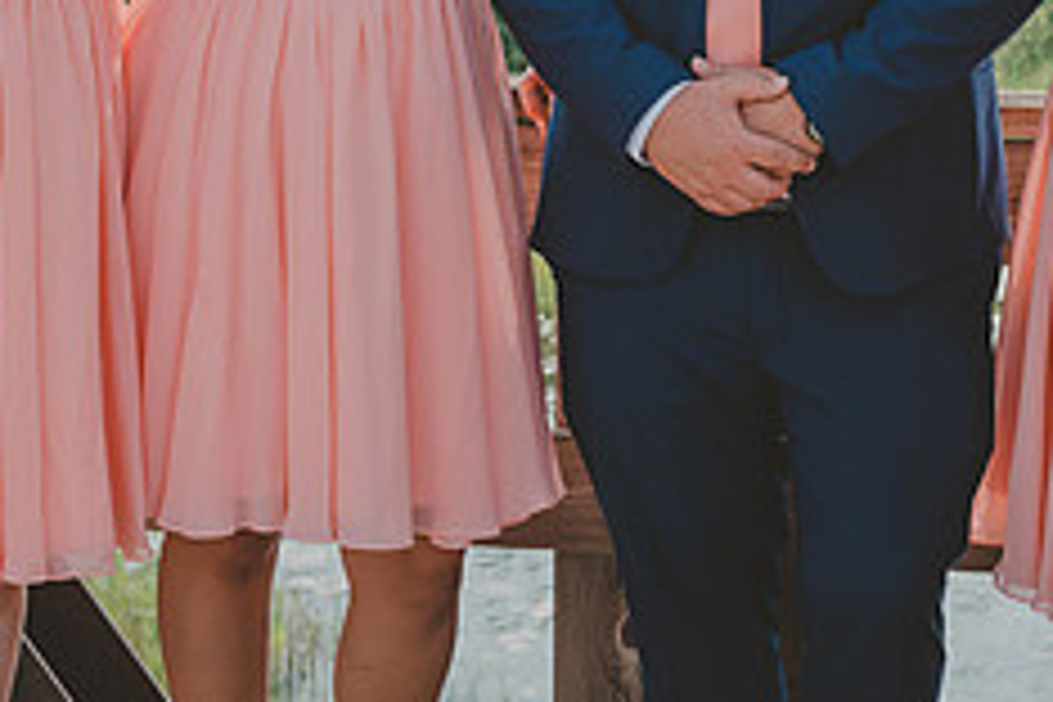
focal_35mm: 97
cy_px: -18
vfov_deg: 13.9
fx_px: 2837
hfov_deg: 21.0
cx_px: 688
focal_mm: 39
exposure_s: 1/320
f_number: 6.3
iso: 100
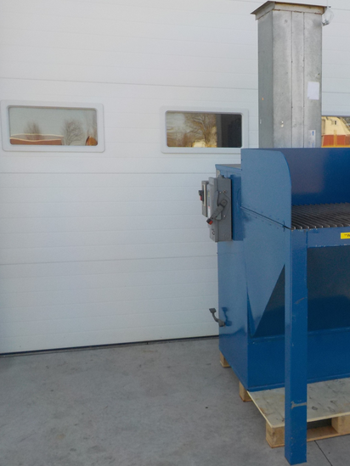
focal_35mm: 41
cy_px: 230
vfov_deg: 45.8
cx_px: 290
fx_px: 553
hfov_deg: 33.9
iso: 125
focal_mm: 4.1
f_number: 3.3
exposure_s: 1/400
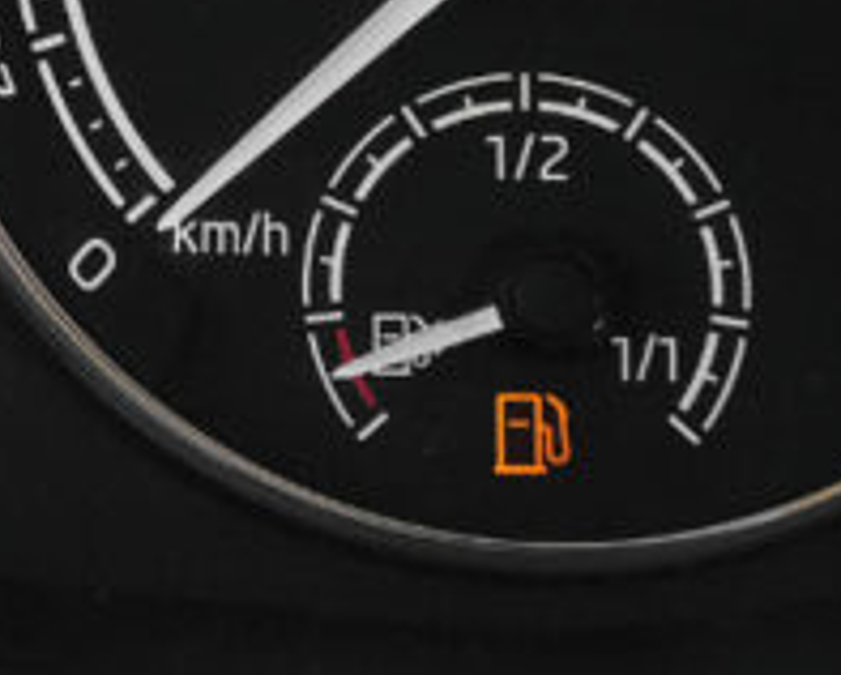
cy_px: -109
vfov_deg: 10.4
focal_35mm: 146
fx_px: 3638
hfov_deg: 12.2
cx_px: -636
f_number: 9
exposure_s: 1/160
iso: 2000
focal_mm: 20.3
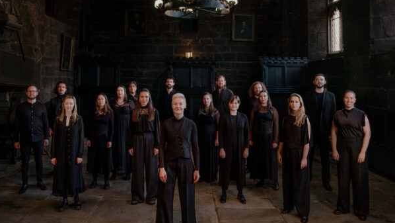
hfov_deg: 64.3
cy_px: 118
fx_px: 314
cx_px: 196
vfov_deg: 39.0
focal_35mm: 30
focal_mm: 18.7
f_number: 4
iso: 4000
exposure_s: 1/125
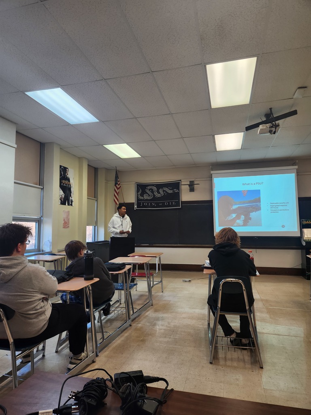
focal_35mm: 23
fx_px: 276
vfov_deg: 73.9
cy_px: 208
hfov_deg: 58.9
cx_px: 156
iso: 125
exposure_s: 1/120
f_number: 1.8
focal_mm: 5.4
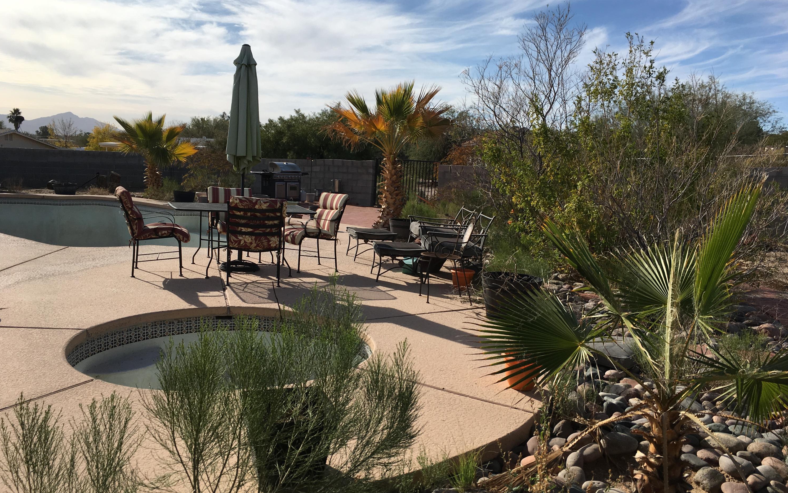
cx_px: 391
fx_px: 666
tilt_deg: -9.8
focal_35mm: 31
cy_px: 264
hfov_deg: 61.2
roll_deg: -2.3
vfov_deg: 40.6
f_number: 2.2
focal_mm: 4.15
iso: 25
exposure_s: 1/2331
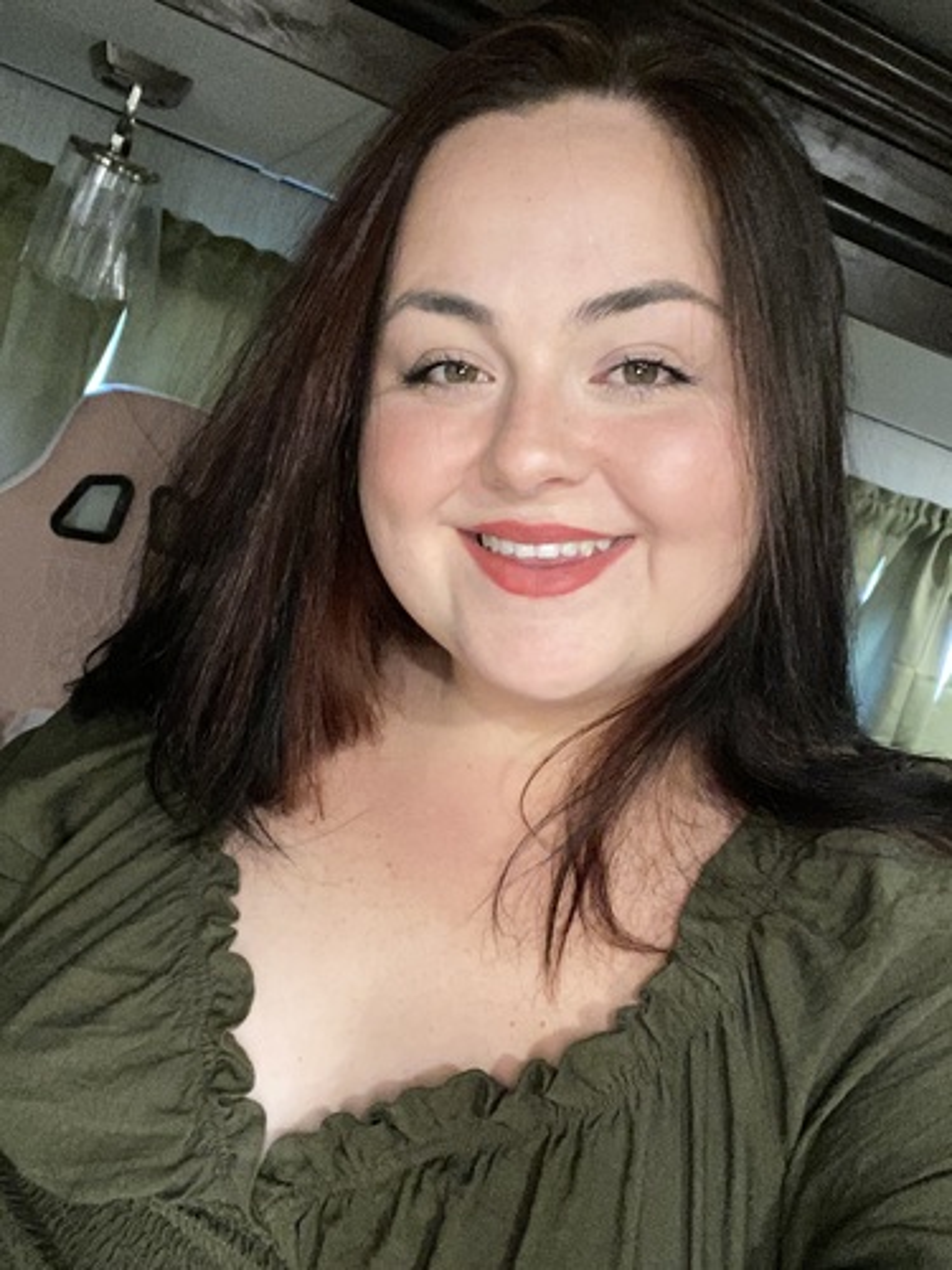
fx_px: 1100
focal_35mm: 30
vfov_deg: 60.0
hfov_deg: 46.8
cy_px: 635
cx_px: 476
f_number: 2.2
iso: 250
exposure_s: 1/32
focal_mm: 2.71
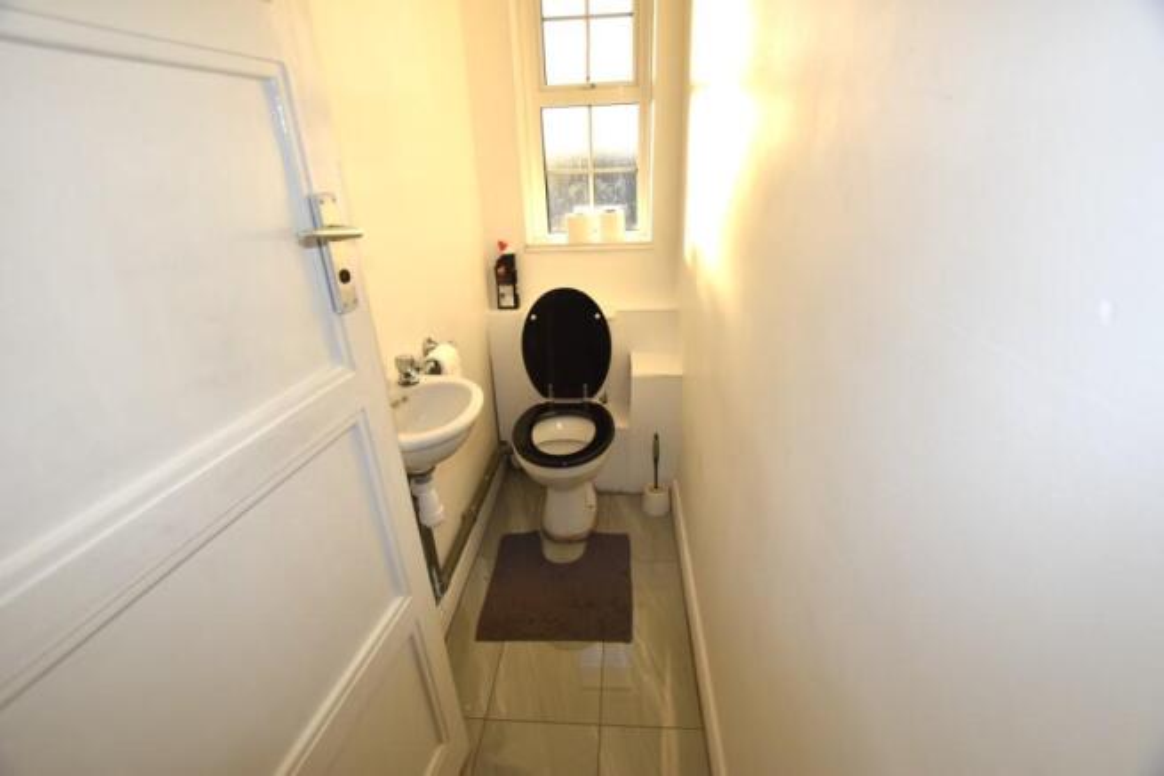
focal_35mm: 15
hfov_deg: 100.4
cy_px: 388
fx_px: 485
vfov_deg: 77.4
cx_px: 582
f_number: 5
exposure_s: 1/200
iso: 180
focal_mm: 10
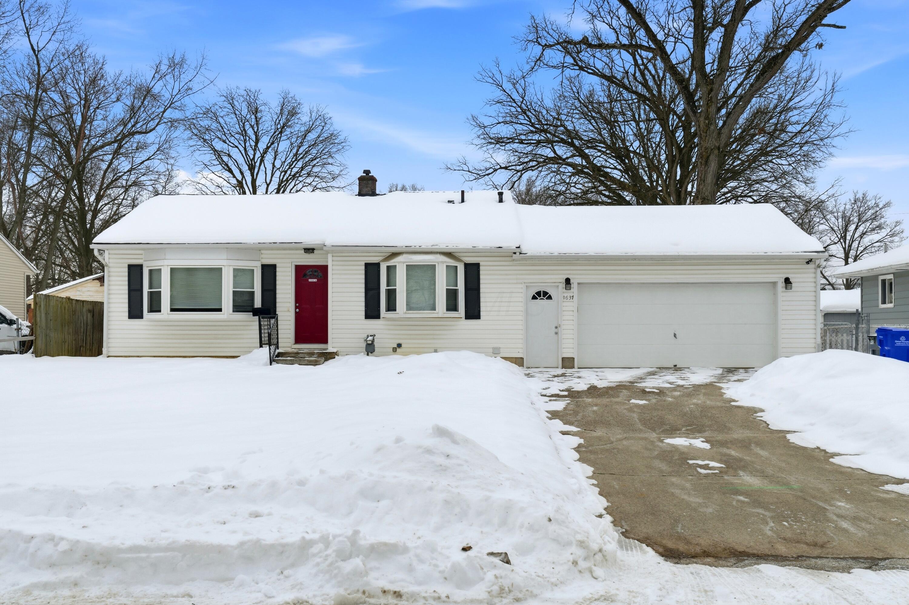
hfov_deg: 54.5
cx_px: 454
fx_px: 883
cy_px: 302
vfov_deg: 37.8
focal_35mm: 35
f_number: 11
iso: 400
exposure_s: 1/1250
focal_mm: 35
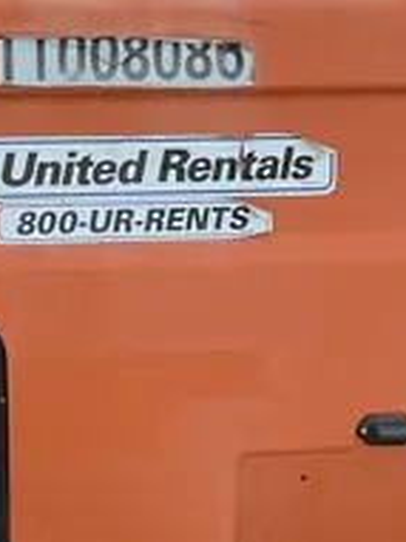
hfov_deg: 13.9
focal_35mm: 100
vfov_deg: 19.3
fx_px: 1566
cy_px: 58
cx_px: -190
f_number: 1.6
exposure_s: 1/234
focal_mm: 4.2
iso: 32
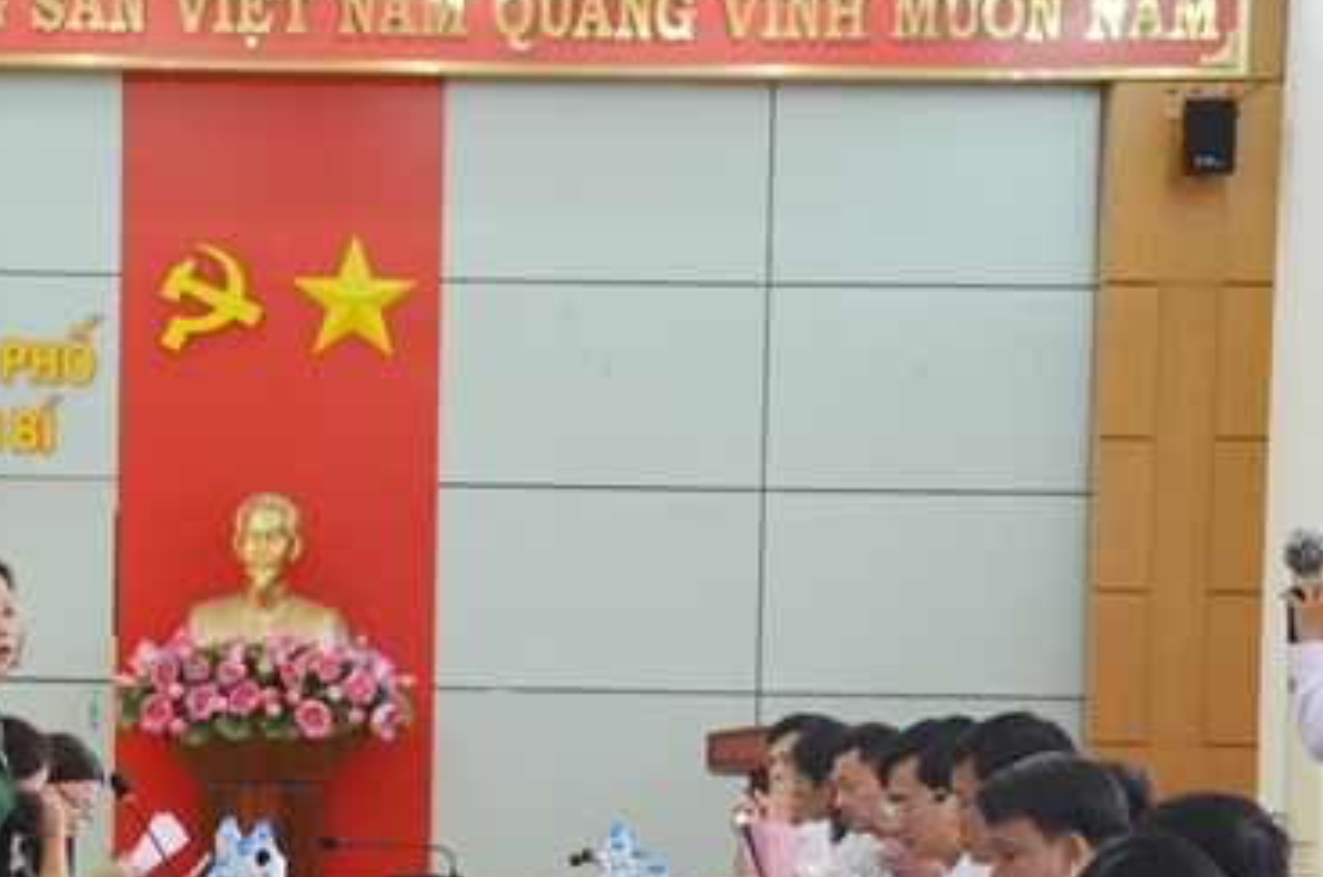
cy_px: 812
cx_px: 381
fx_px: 5026
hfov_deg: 15.0
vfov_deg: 9.9
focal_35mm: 137
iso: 800
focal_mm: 42
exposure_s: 1/40
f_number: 4.5
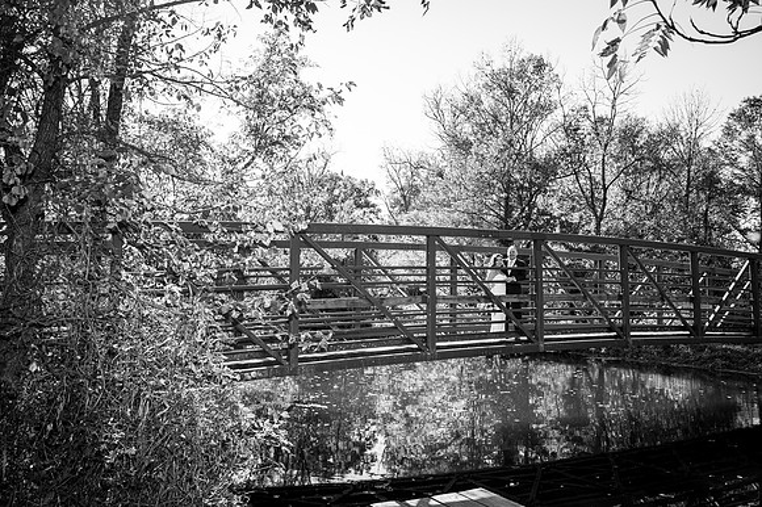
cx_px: 381
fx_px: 619
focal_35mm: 29
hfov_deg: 63.3
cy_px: 253
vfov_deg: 44.6
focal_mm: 29
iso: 100
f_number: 6.3
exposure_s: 1/160
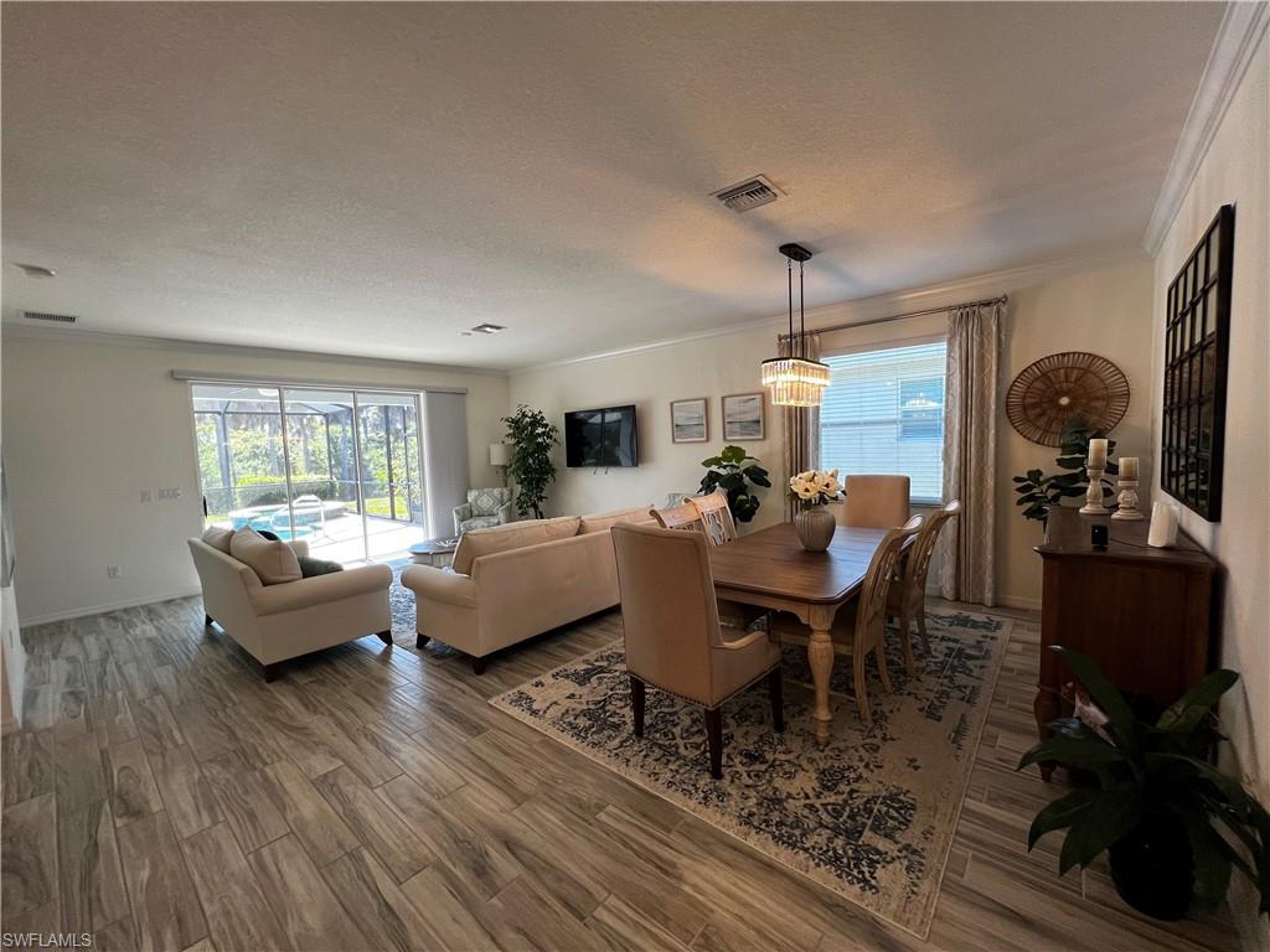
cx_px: 635
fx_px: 477
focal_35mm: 13
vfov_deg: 89.9
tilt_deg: -4.8
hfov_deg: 106.2
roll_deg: +2.8
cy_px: 476
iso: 100
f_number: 1.8
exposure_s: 1/120
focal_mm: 1.57
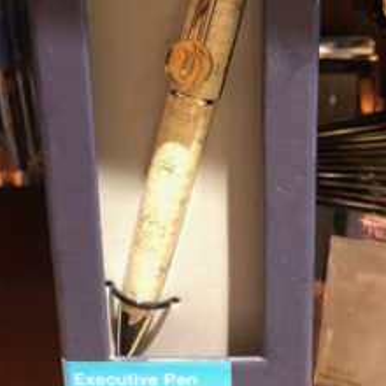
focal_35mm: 45
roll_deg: -0.7
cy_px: 95
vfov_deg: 36.6
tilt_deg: -19.6
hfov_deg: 37.5
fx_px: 568
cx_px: 204
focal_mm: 3.99
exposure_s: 1/5
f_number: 1.8
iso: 80
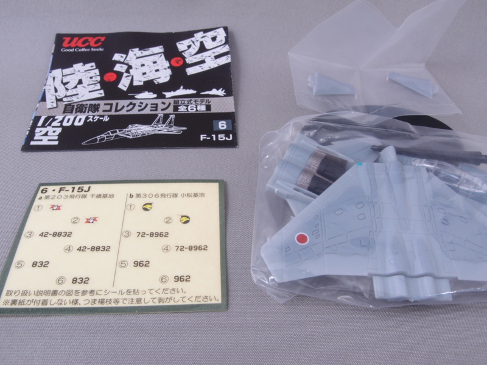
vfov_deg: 49.7
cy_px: 182
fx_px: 394
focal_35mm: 28
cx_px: 244
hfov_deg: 63.4
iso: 100
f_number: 8
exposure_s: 1.3
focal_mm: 6
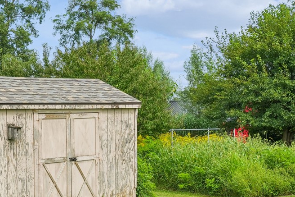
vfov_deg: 18.1
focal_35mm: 75
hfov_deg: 26.7
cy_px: 137
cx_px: 78
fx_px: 614
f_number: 8
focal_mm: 29
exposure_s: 1/800
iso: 400
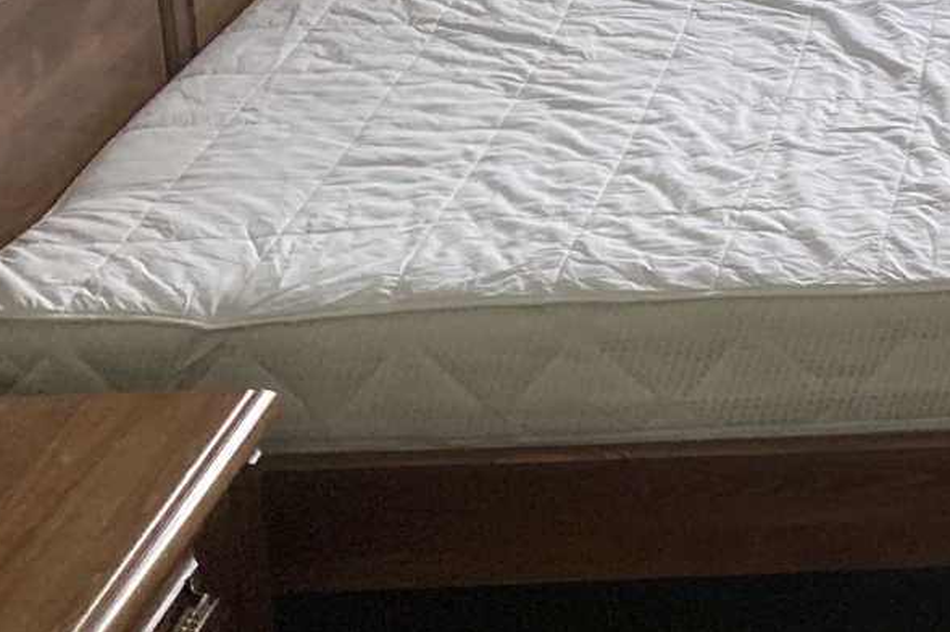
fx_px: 2505
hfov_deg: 19.7
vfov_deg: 13.6
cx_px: 1239
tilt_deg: -13.2
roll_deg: +0.7
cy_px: -277
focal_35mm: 95
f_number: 1.8
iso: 80
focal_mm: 3.99
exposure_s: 1/112
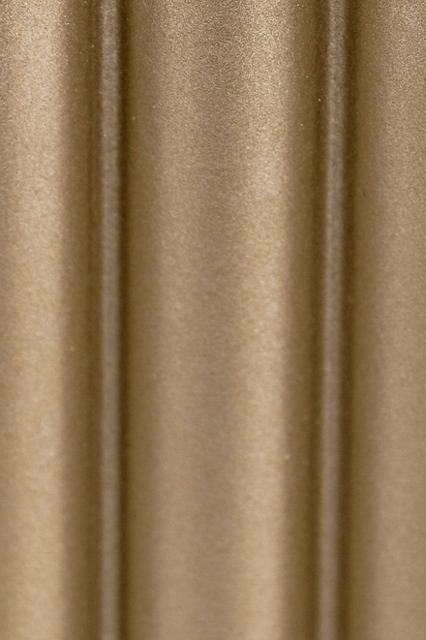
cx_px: 181
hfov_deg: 1.9
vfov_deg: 2.9
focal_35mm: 715
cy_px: 88
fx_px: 12708
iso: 160
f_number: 9.5
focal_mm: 105
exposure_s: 1/30
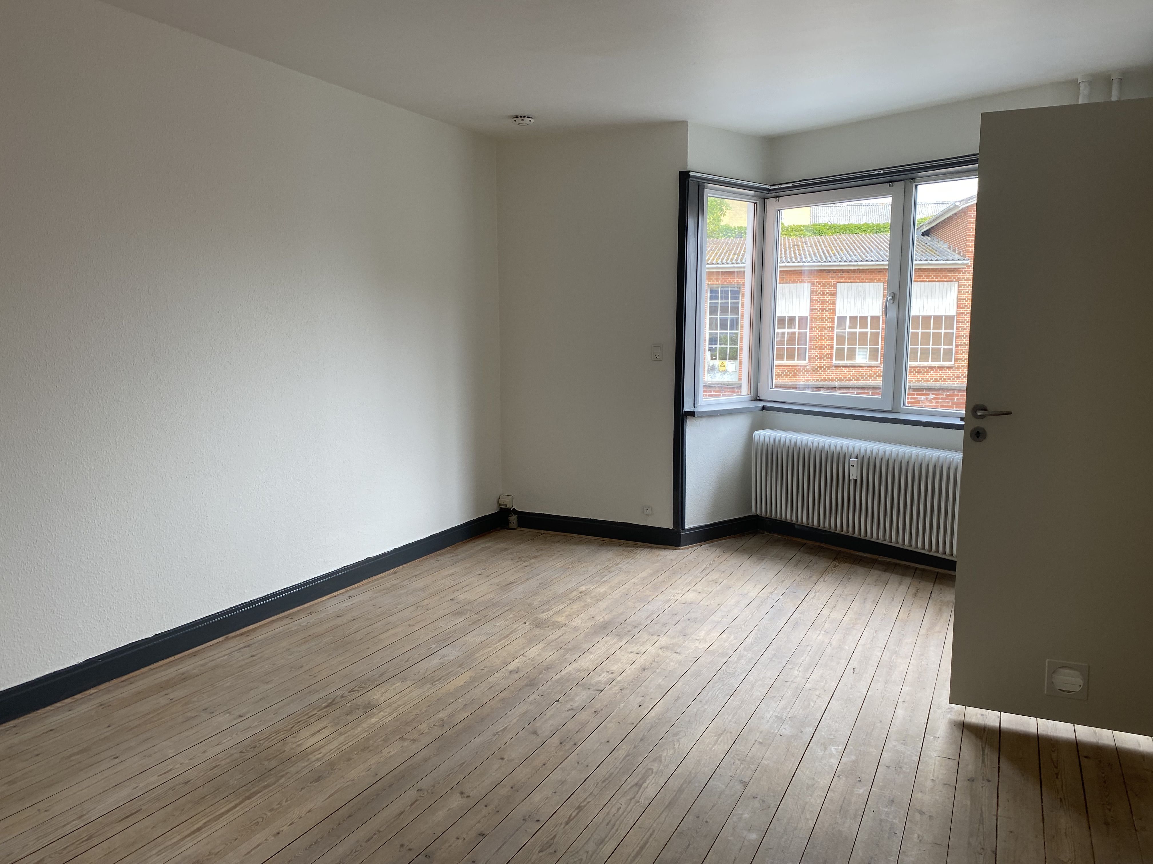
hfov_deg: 67.3
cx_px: 576
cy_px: 432
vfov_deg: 53.1
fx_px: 866
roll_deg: +0.1
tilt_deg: -5.4
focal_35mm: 26
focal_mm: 4.25
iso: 40
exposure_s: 1/122
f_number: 1.8
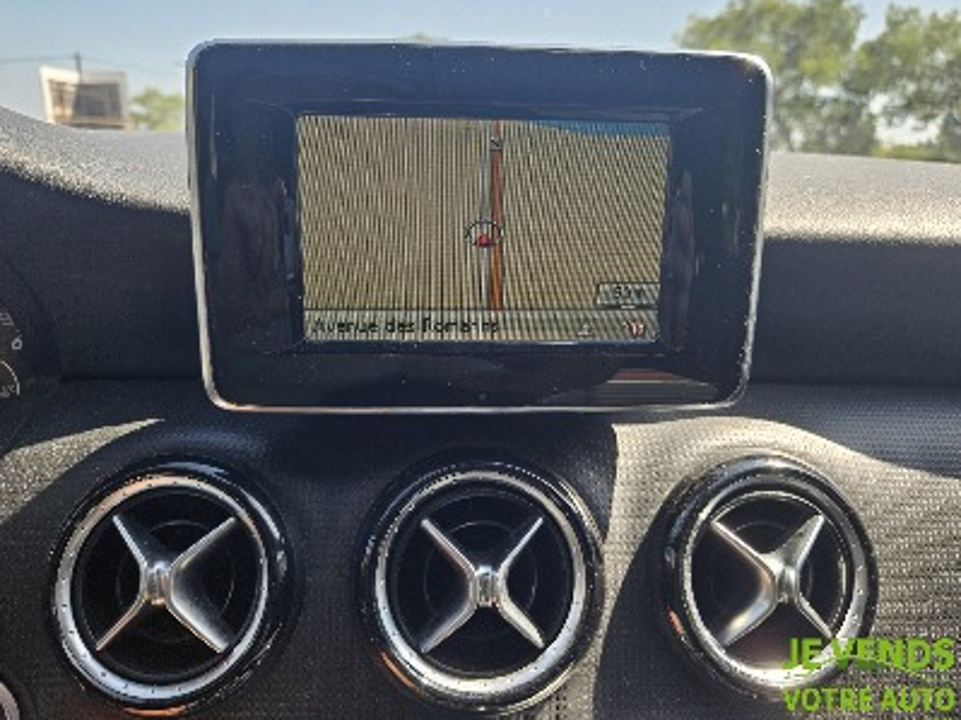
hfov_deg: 71.6
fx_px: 666
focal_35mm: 24
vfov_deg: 56.8
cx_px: 467
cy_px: 354
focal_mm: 5.4
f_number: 1.8
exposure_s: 1/272
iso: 25
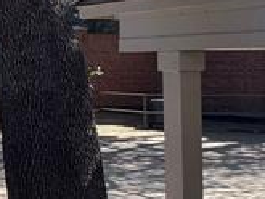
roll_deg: +1.7
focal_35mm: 87
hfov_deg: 15.0
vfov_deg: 16.9
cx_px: -350
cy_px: 61
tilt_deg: +2.1
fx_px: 667
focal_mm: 2.22
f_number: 2.2
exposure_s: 1/297
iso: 40
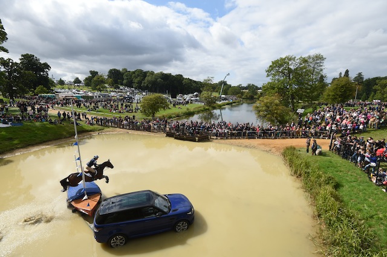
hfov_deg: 96.8
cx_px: 194
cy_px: 128
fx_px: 172
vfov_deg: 73.7
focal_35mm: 16
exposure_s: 1/2000
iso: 400
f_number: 5.6
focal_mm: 16
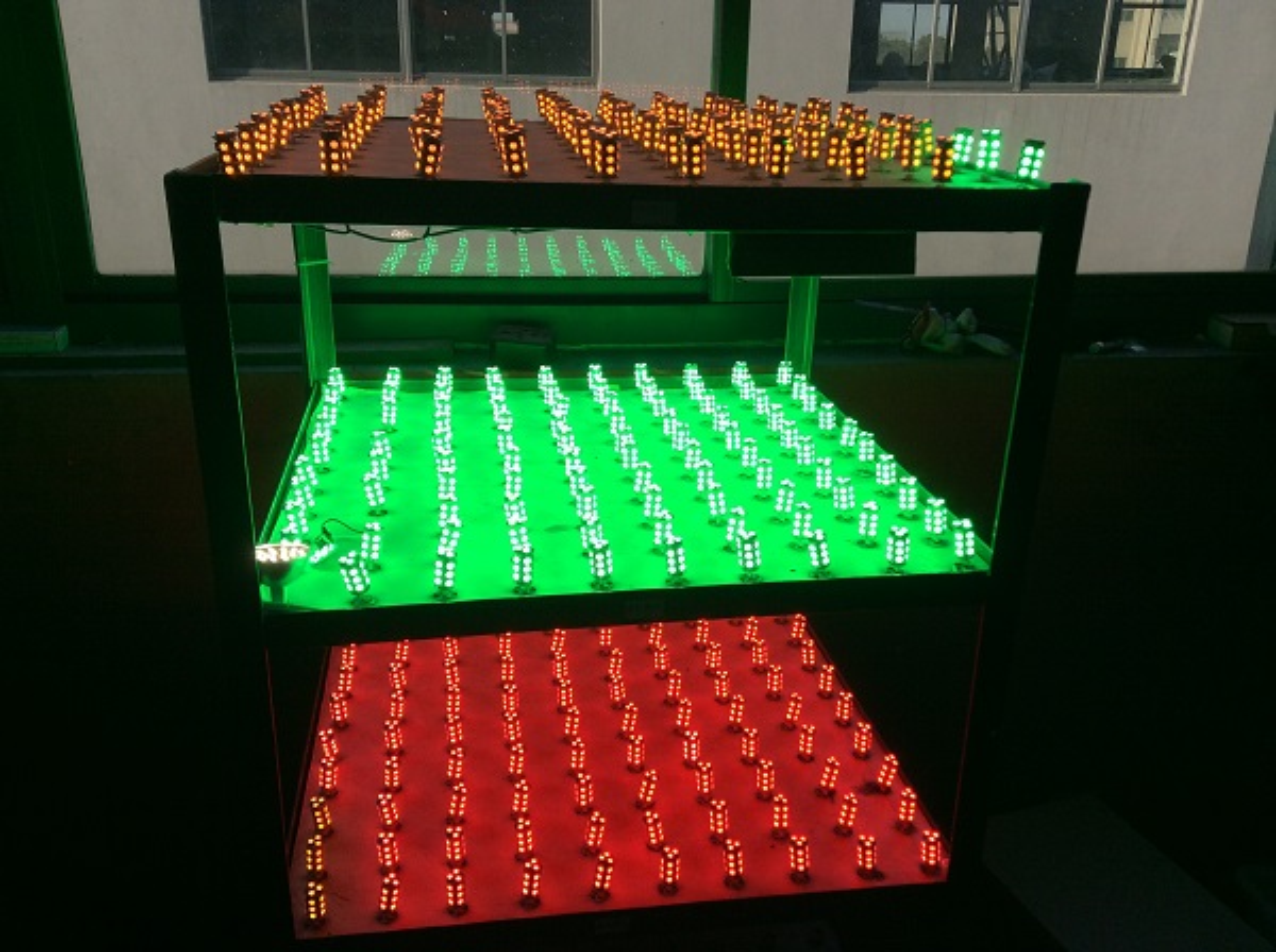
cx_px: 638
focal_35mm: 33
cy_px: 476
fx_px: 1214
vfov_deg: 42.8
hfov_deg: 55.4
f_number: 2.4
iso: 32
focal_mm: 3.3
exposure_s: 1/969
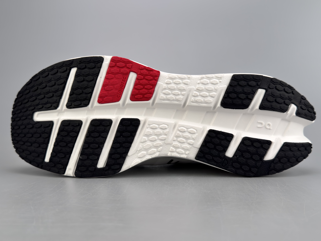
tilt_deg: -2.3
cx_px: 160
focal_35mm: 35
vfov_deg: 40.7
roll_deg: +1.1
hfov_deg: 52.6
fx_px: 325
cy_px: 120
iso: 100
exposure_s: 1/576
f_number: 1.78
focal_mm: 6.76
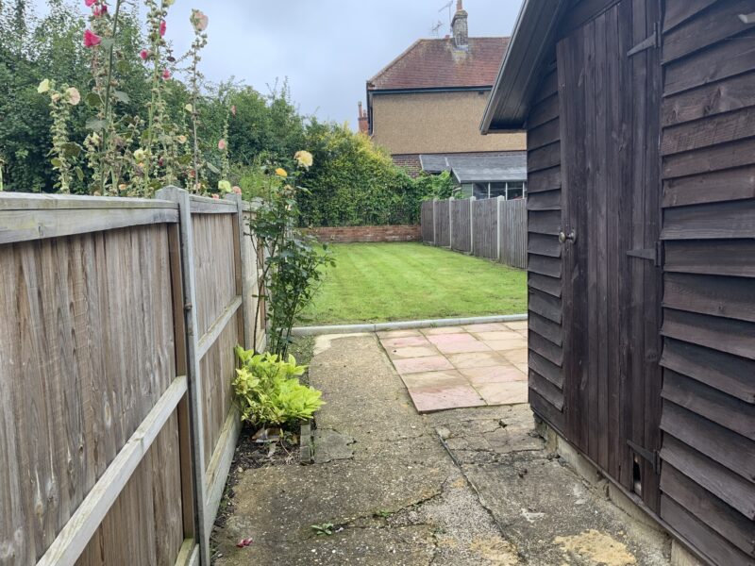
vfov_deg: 48.2
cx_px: 378
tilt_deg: -5.4
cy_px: 283
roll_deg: +1.2
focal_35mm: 29
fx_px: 633
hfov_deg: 61.7
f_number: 1.8
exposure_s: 1/122
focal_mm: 3
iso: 32
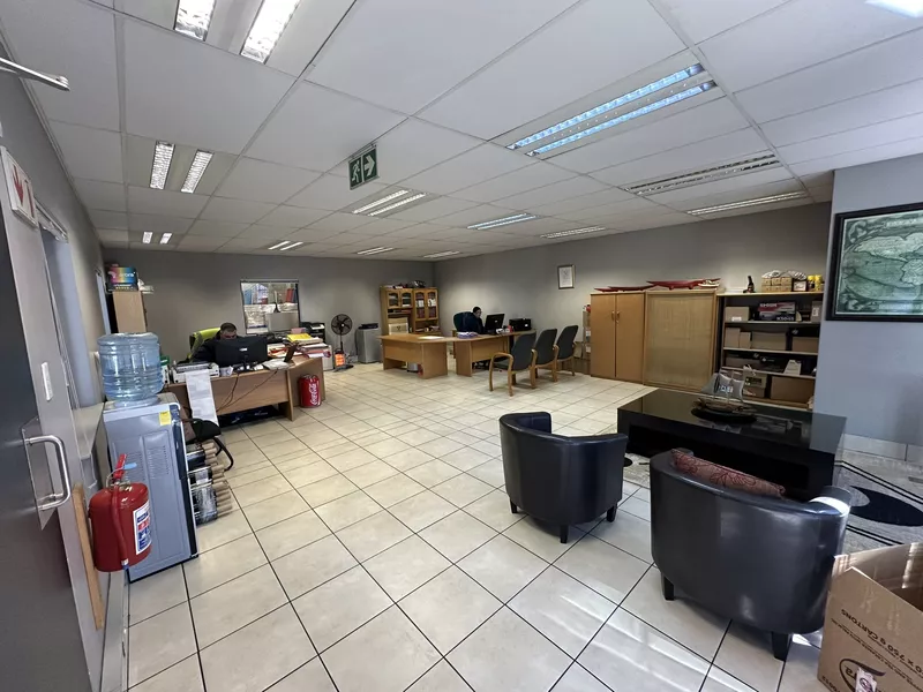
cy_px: 346
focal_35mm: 14
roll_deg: +1.9
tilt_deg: -8.2
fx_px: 373
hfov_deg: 102.1
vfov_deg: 85.7
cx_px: 462
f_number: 2.2
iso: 200
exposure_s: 1/100
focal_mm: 2.22
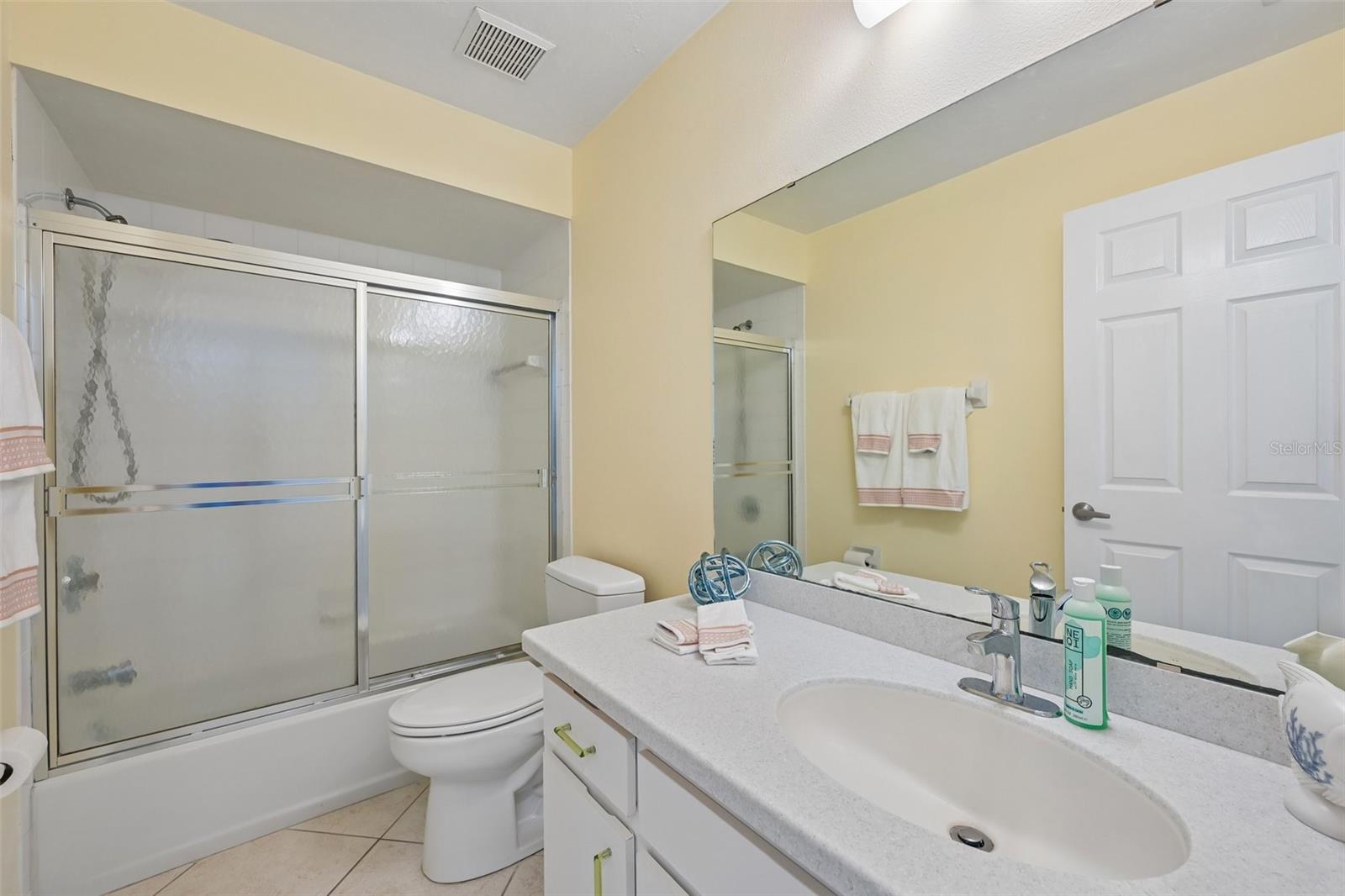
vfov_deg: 81.2
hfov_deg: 104.3
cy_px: 448
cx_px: 672
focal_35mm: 14
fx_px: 523
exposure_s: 1/15
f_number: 8
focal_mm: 14
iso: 400
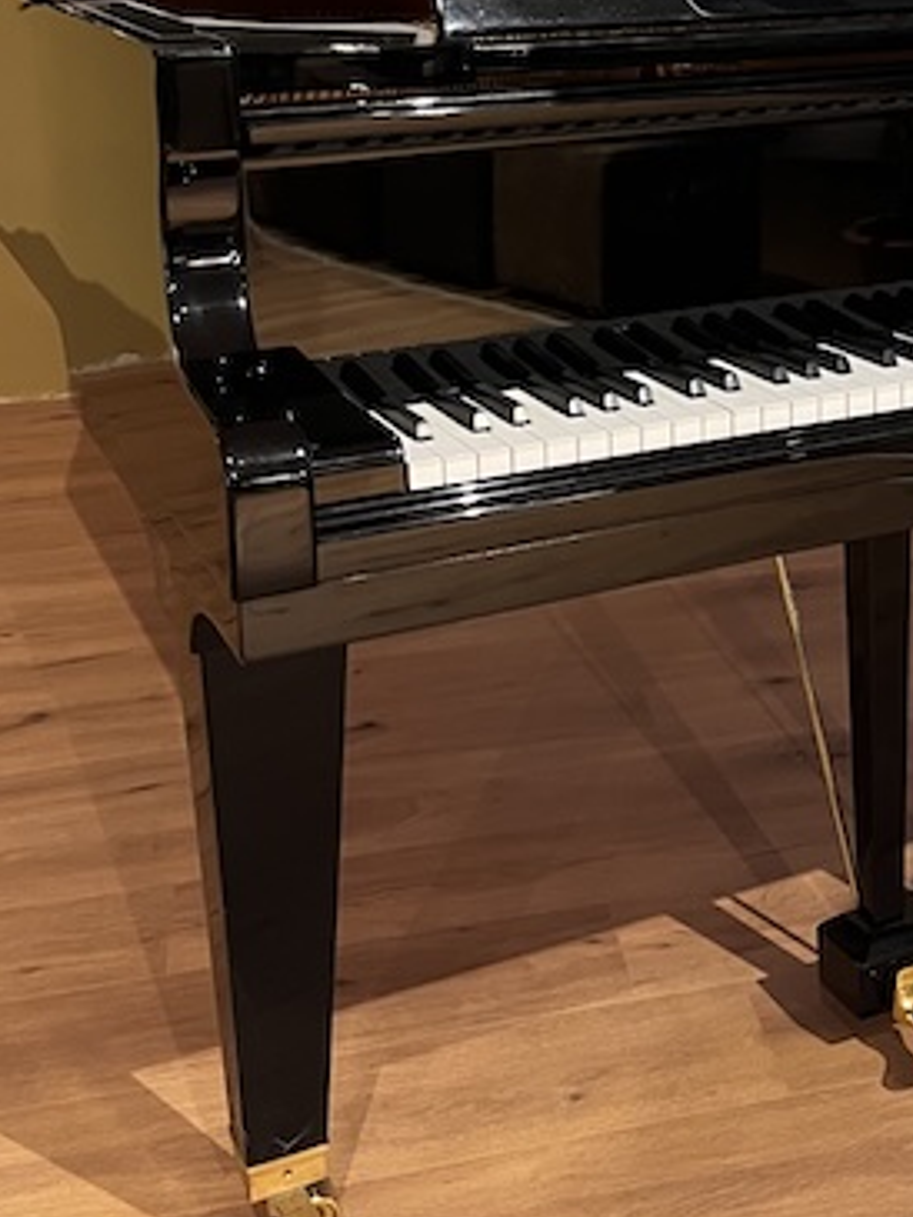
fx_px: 2003
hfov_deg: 24.6
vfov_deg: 32.1
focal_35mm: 57
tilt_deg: -7.5
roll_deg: +1.1
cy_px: 113
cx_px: 890
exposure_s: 1/34
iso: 500
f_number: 1.6
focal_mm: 5.1
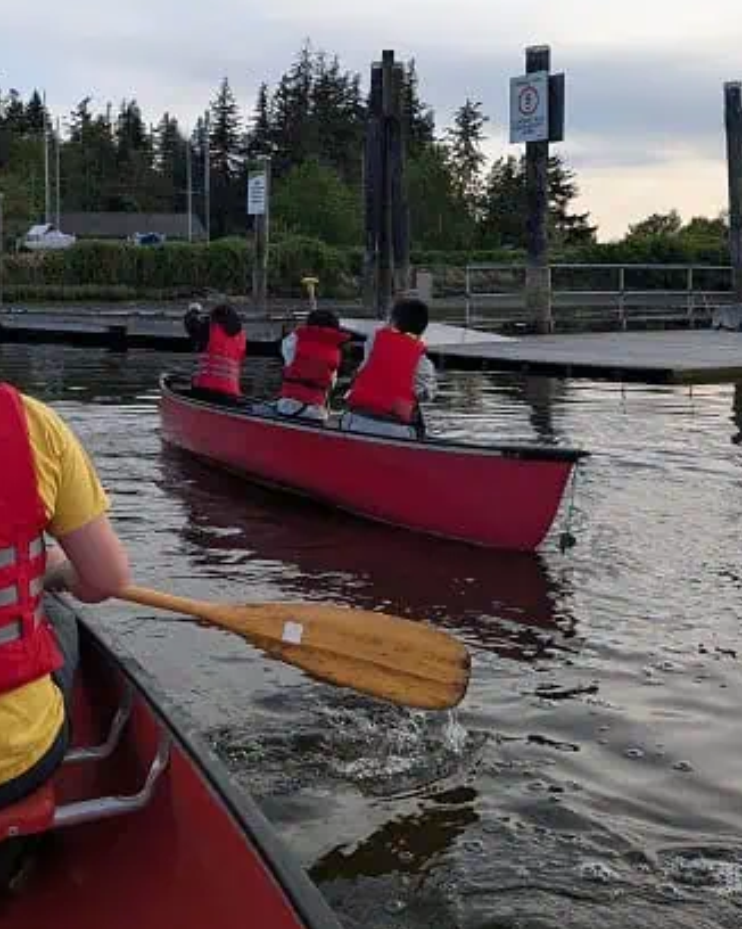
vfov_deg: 42.6
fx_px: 1154
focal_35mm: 42
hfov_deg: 35.5
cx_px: 290
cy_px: 244
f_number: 1.7
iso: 72
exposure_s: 1/1560
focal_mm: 4.4
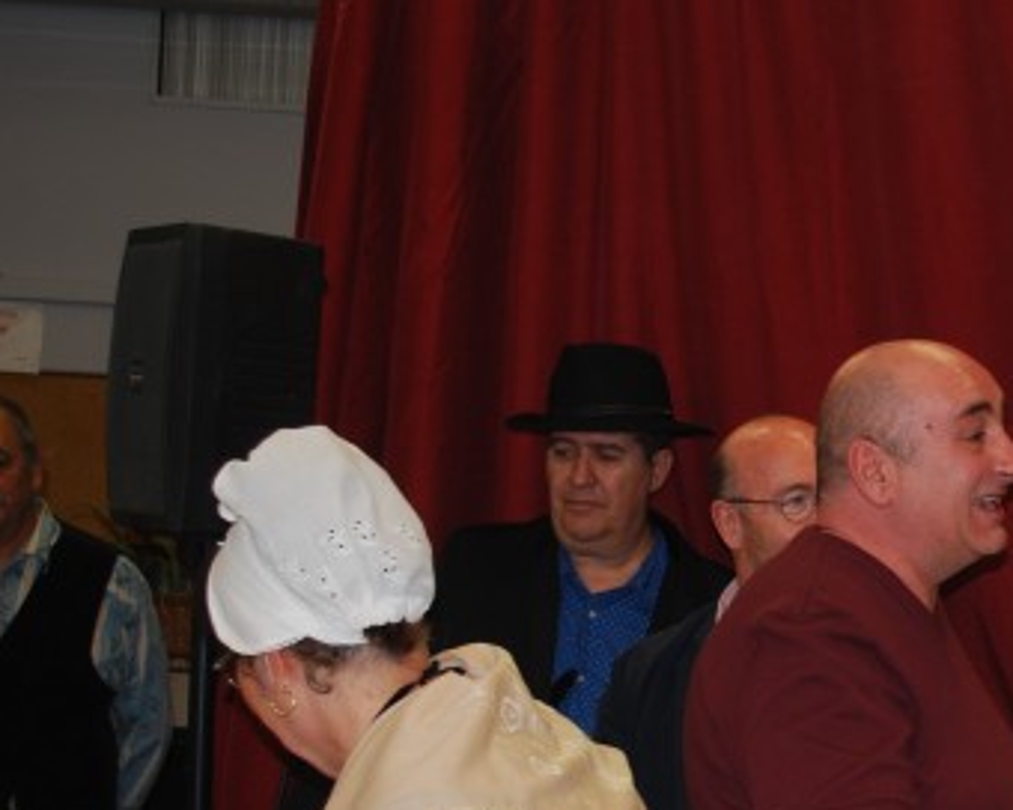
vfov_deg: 16.5
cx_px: 1090
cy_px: 579
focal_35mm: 93
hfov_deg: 19.8
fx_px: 2788
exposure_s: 1/60
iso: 200
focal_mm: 28
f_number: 4.5
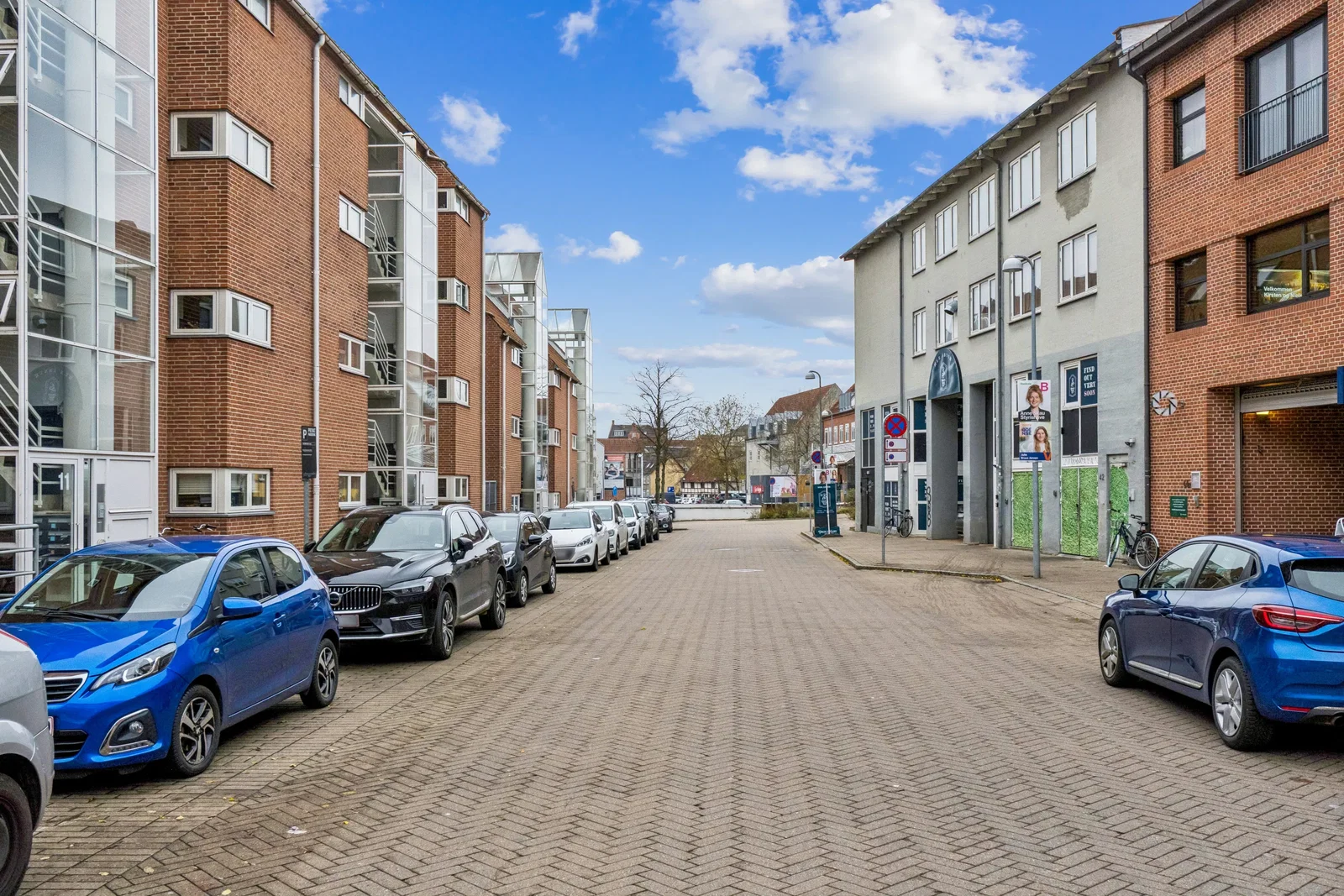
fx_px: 1120
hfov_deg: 61.9
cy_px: 448
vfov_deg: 43.6
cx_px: 672
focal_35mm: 30
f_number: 8
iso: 500
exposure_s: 1/160
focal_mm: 20
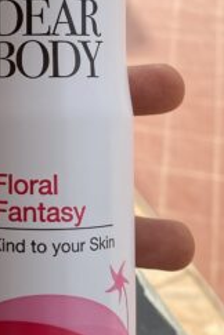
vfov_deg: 22.6
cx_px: -44
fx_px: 831
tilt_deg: -46.3
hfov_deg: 14.8
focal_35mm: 89
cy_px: 73
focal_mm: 4.25
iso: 32
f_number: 1.8
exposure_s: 1/1429
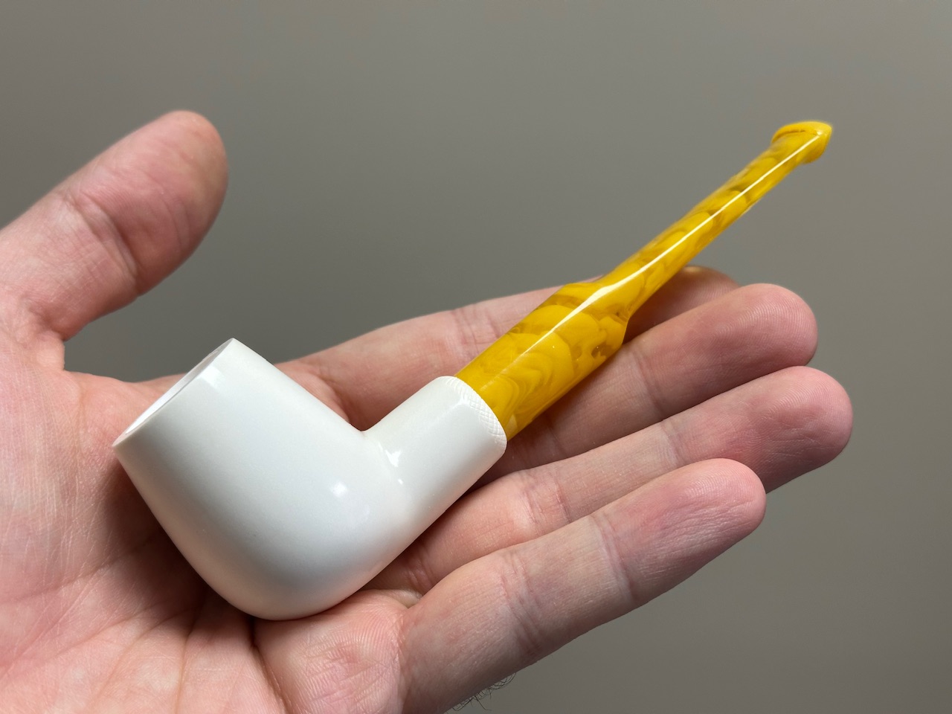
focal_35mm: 48
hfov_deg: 39.7
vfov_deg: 30.3
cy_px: 357
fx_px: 1320
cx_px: 476
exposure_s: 1/121
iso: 80
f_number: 1.78
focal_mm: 6.86
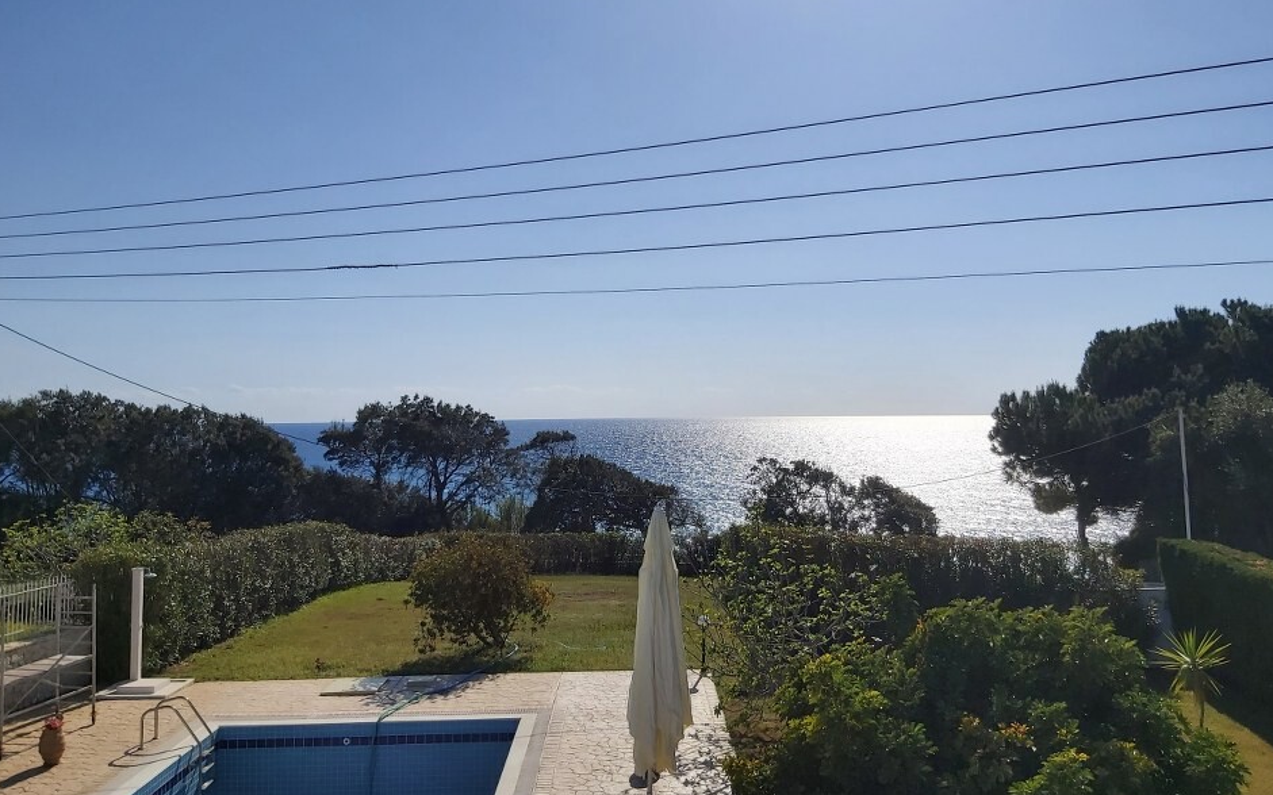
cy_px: 333
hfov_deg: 62.9
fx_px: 1041
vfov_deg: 41.7
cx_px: 657
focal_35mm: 30
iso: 64
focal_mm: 3.92
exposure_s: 1/8978
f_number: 1.7
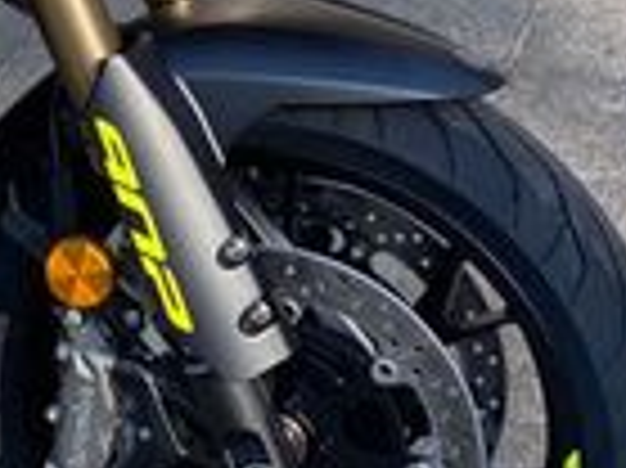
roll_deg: +1.3
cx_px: 122
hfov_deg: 16.3
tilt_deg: -19.1
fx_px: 2168
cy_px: -234
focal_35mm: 120
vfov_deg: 11.8
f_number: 1.8
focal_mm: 4.25
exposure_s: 1/654
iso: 32
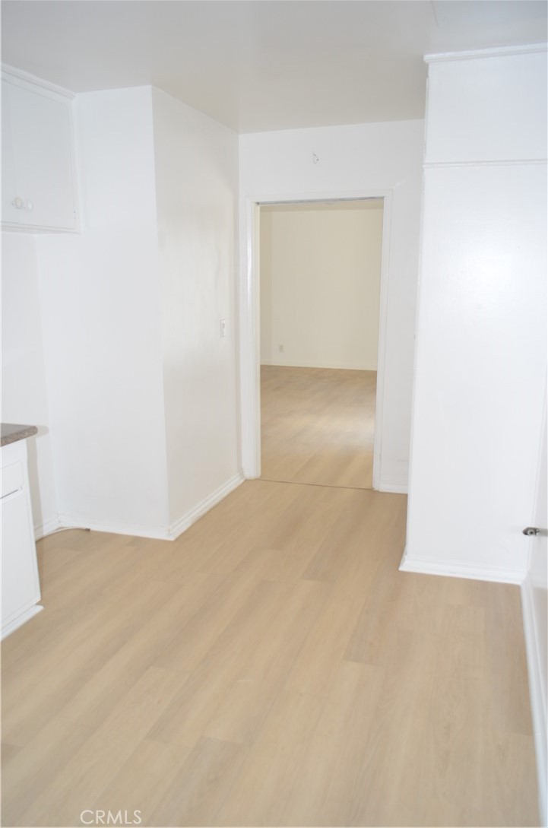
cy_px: 414
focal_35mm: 27
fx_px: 619
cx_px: 274
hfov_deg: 47.7
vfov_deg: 67.5
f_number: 4
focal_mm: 18
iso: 500
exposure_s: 1/60
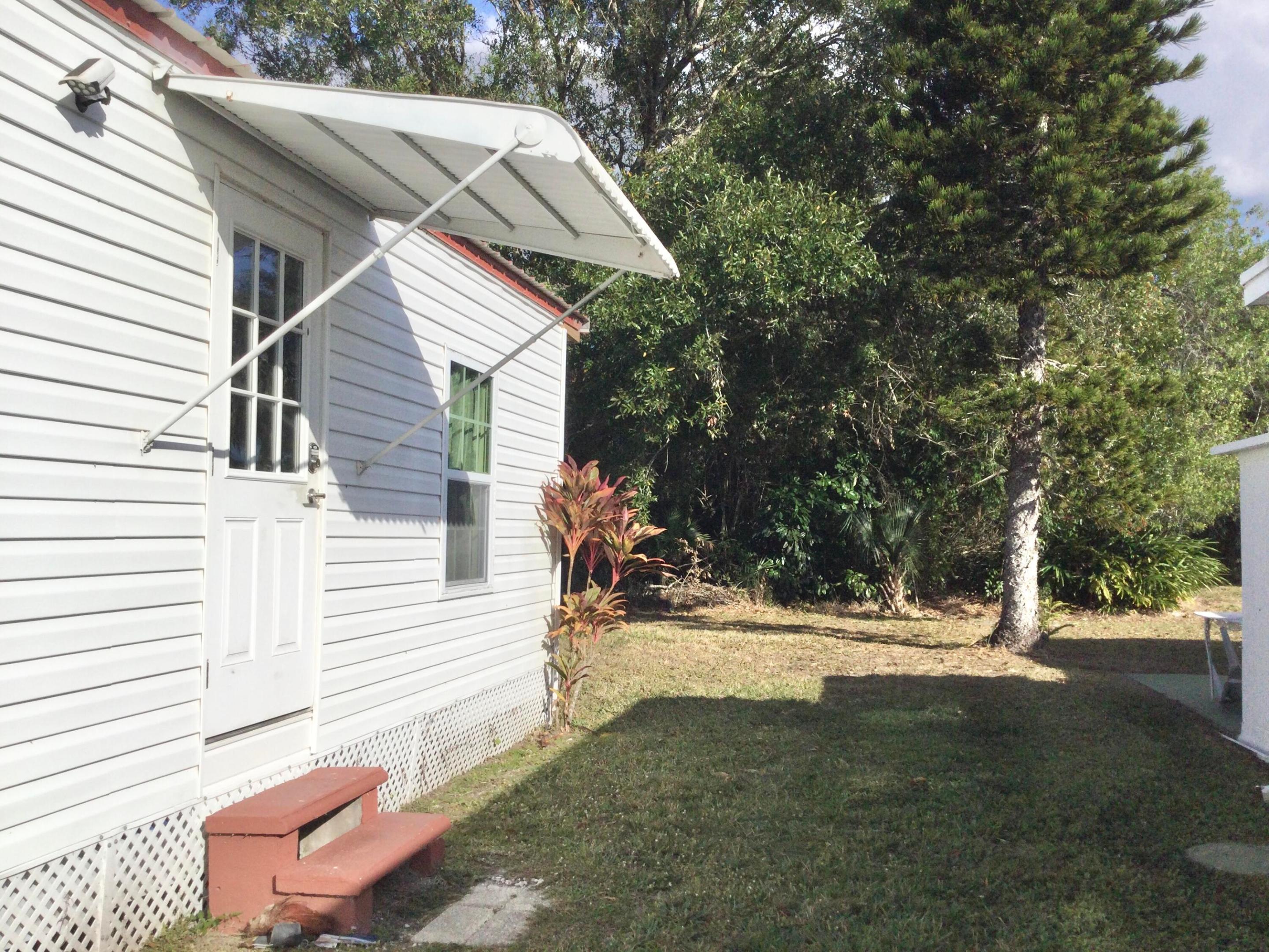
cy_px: 476
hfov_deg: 58.4
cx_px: 634
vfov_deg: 45.4
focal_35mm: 31
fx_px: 1136
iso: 25
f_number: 2.4
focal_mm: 3.3
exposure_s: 1/3268
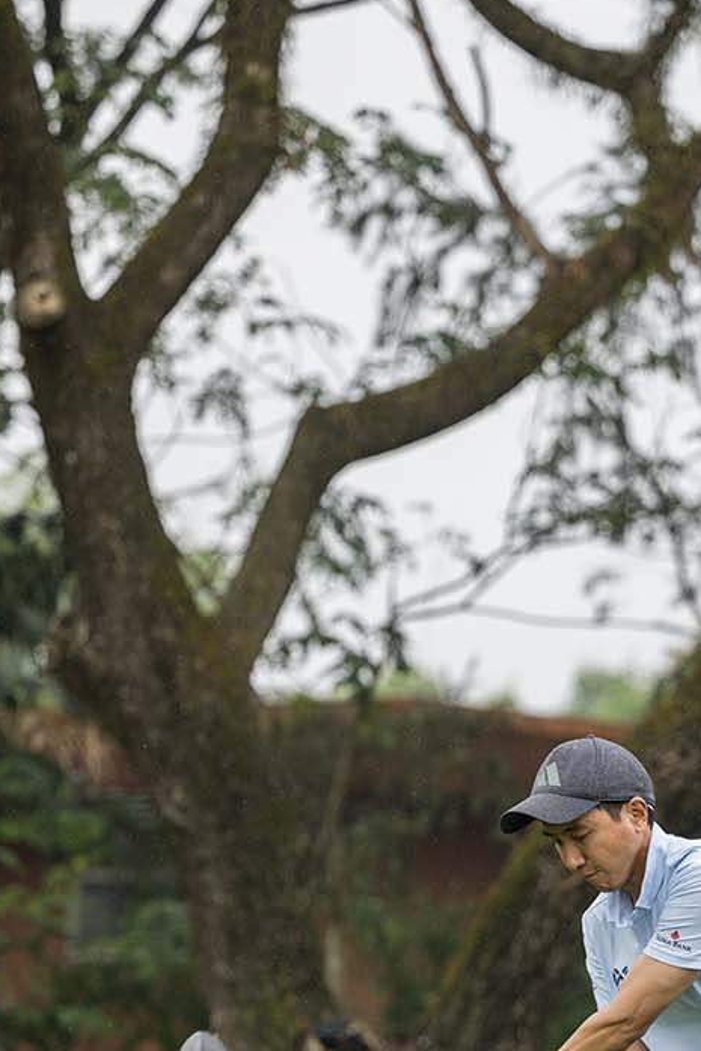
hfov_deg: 6.3
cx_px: 561
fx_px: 6335
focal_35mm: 217
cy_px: 870
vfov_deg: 9.5
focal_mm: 105
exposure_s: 1/3200
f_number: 2.8
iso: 900
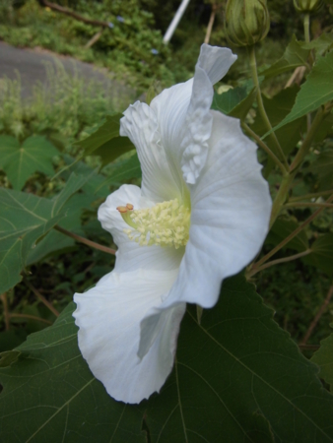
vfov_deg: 67.3
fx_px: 333
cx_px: 166
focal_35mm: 26
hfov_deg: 53.1
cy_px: 222
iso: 100
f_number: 2.8
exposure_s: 1/640
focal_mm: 4.7
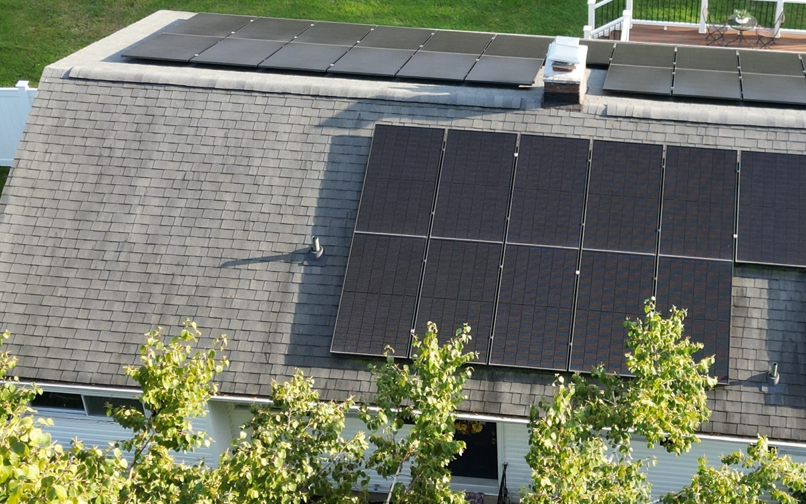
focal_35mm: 64
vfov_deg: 20.1
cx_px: 584
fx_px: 1406
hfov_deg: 31.5
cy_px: 111
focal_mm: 6.72
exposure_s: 1/400
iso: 120
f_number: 1.7
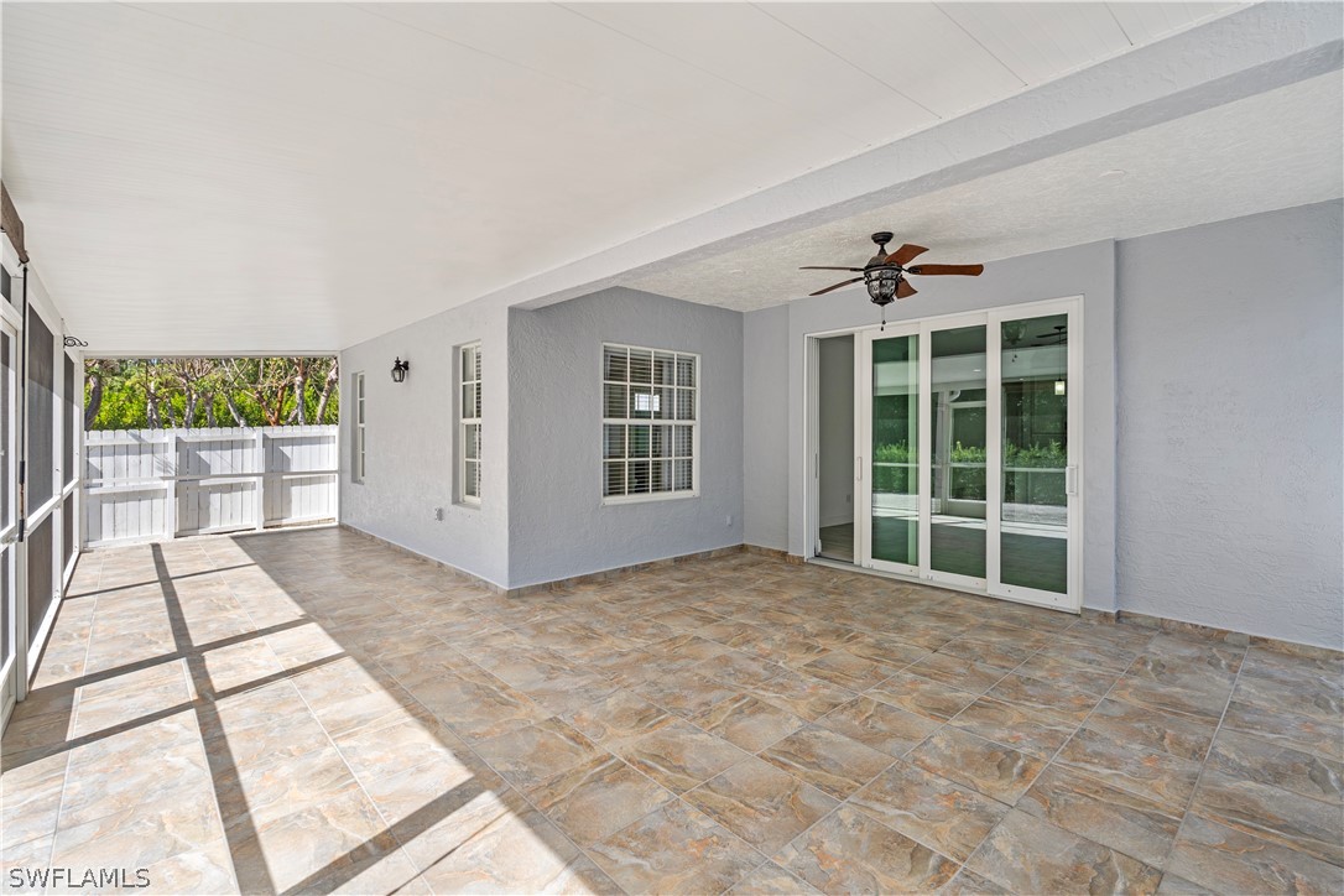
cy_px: 448
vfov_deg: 73.7
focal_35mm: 16
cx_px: 672
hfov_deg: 96.7
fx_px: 597
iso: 100
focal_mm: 16
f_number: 4.5
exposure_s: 1/200
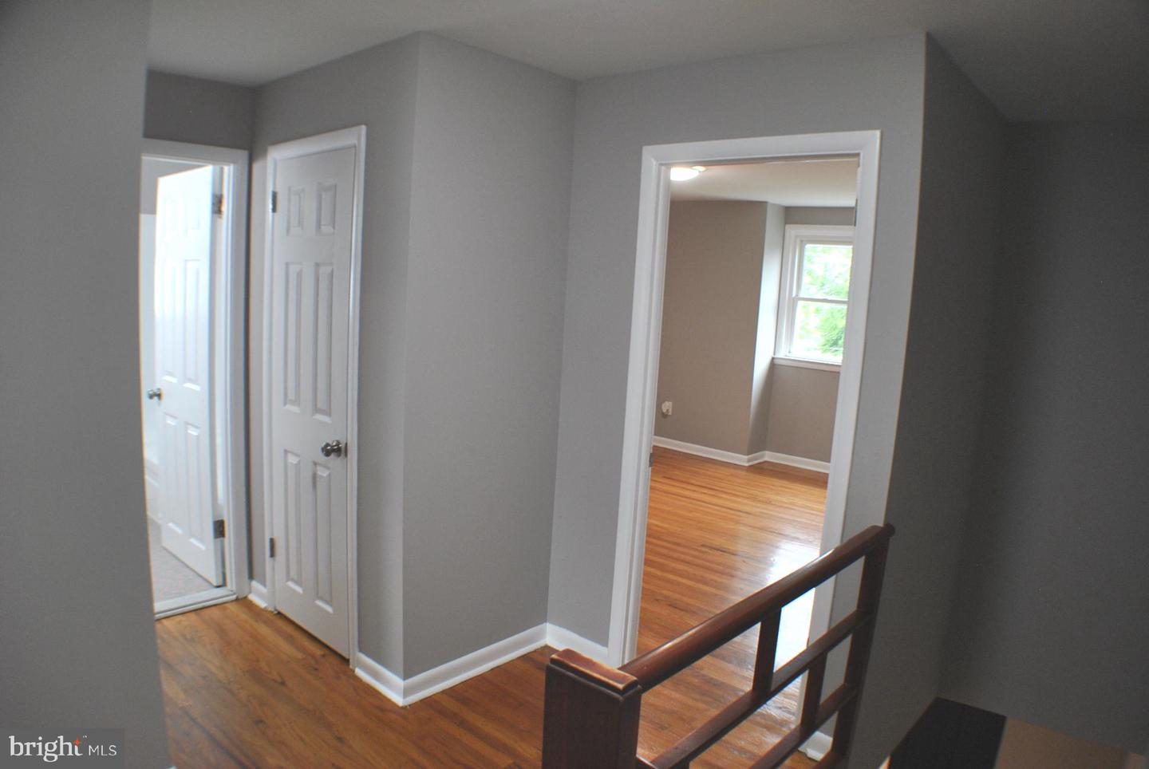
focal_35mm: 30
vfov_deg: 43.7
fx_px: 959
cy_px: 384
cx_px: 574
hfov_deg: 61.9
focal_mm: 20
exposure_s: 1/30
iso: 280
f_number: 3.8
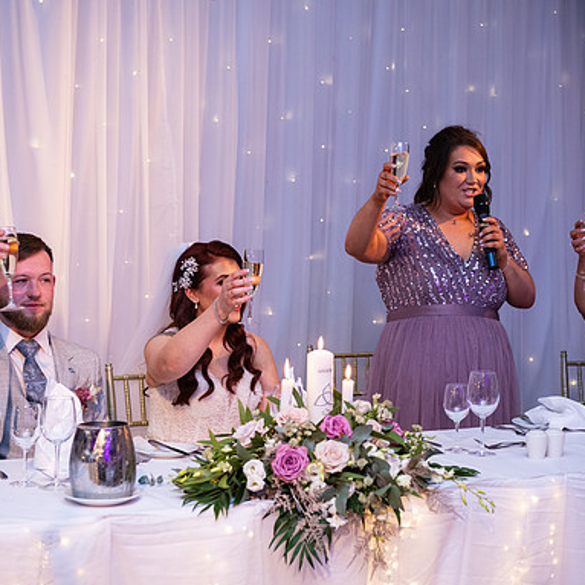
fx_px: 1281
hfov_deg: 25.7
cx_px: 341
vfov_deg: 25.7
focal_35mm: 67
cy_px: 292
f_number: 3.5
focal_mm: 52
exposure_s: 1/160
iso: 800
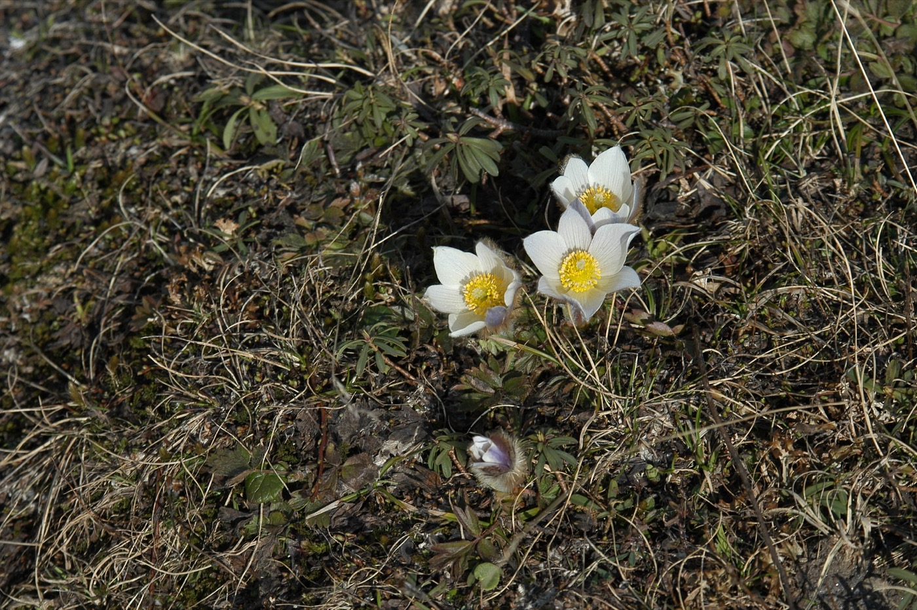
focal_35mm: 240
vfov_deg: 5.7
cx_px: 458
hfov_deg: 8.6
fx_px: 6108
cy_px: 305
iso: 200
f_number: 7.1
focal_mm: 160
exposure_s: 1/750
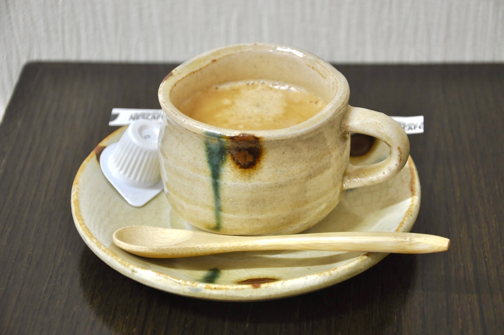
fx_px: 1384
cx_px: 252
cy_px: 168
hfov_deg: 20.6
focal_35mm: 99
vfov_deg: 13.8
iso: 800
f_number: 5.3
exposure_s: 1/30
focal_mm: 66
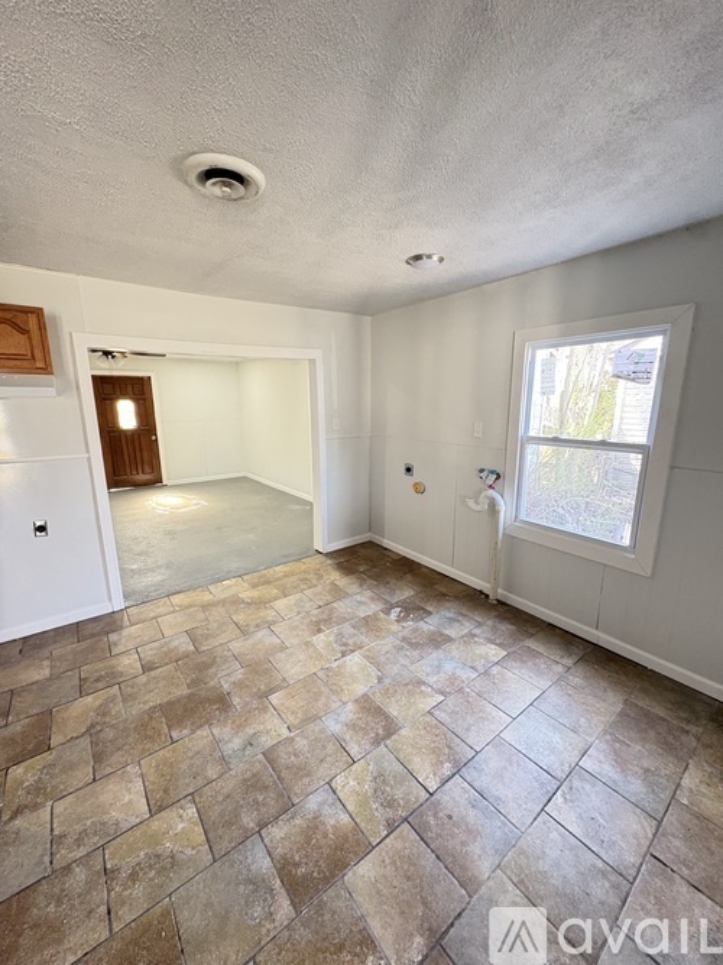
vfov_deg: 102.1
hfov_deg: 85.7
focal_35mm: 14
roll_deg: +0.1
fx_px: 390
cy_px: 482
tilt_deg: -11.9
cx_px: 362
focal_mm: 2.22
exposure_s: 1/60
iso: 500
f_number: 2.2
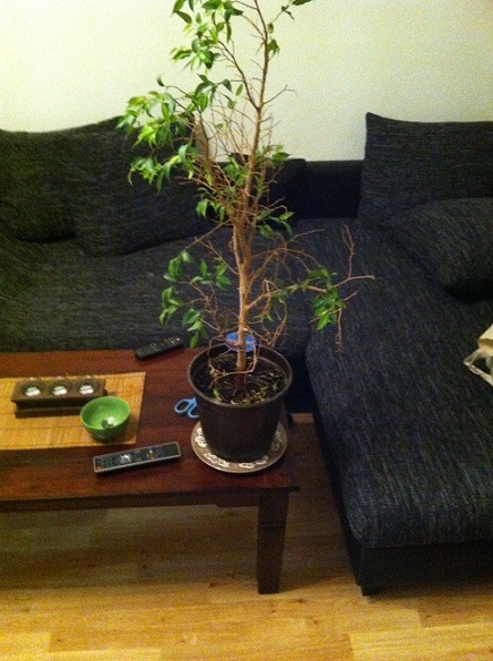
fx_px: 667
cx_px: 246
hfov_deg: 40.6
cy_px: 330
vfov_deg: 52.7
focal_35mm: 35
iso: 1000
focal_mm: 3.85
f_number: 2.8
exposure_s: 1/15
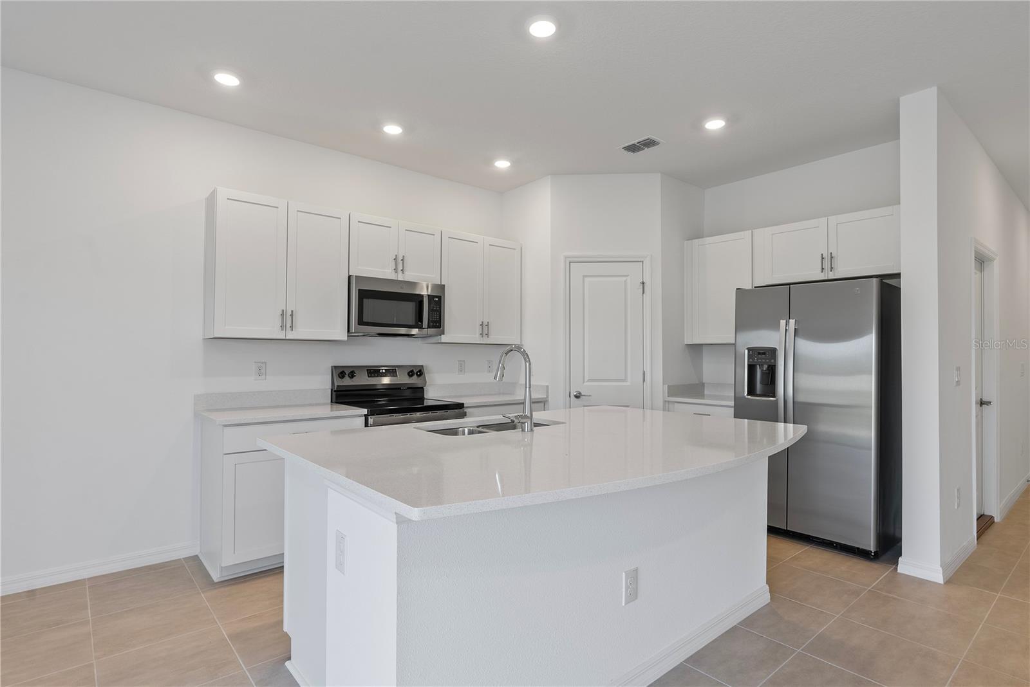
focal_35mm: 18
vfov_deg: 67.4
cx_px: 515
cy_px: 344
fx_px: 515
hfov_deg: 90.0
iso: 400
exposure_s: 1/8
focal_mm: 18
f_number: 8
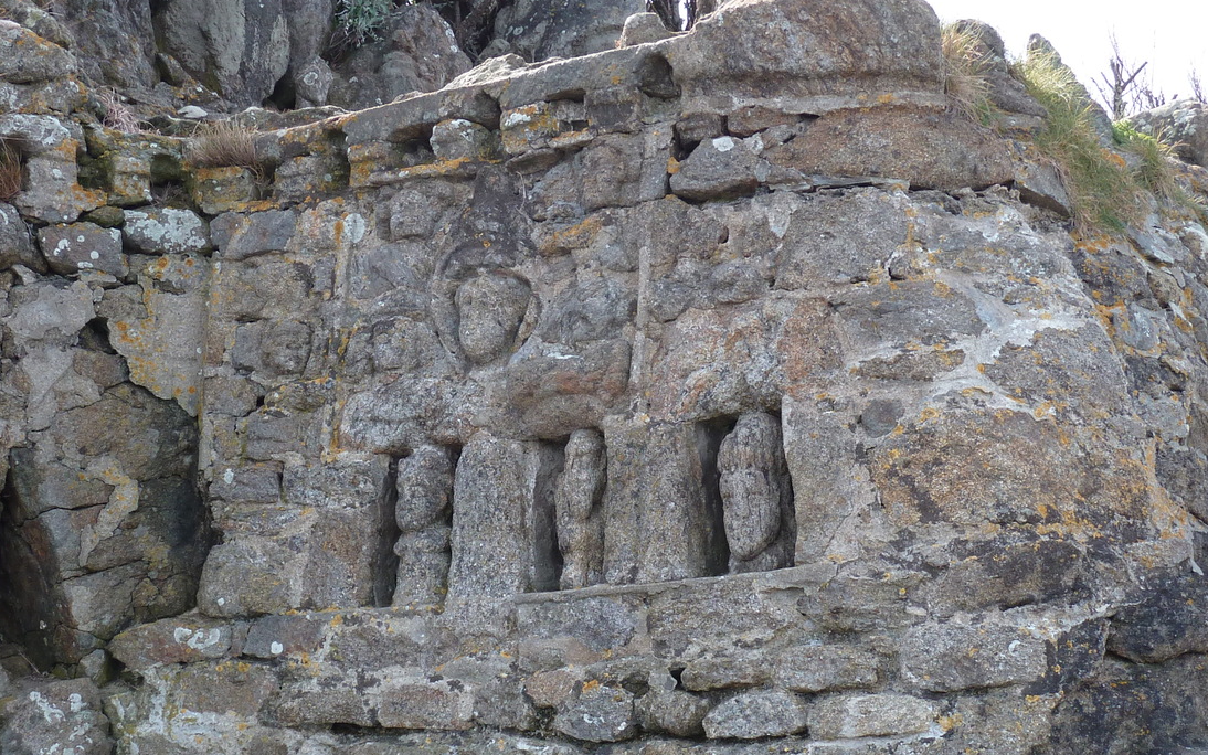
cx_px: 521
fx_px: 2041
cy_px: 391
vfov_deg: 21.0
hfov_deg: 32.9
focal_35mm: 62
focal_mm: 6.5
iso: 80
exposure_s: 1/125
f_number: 4
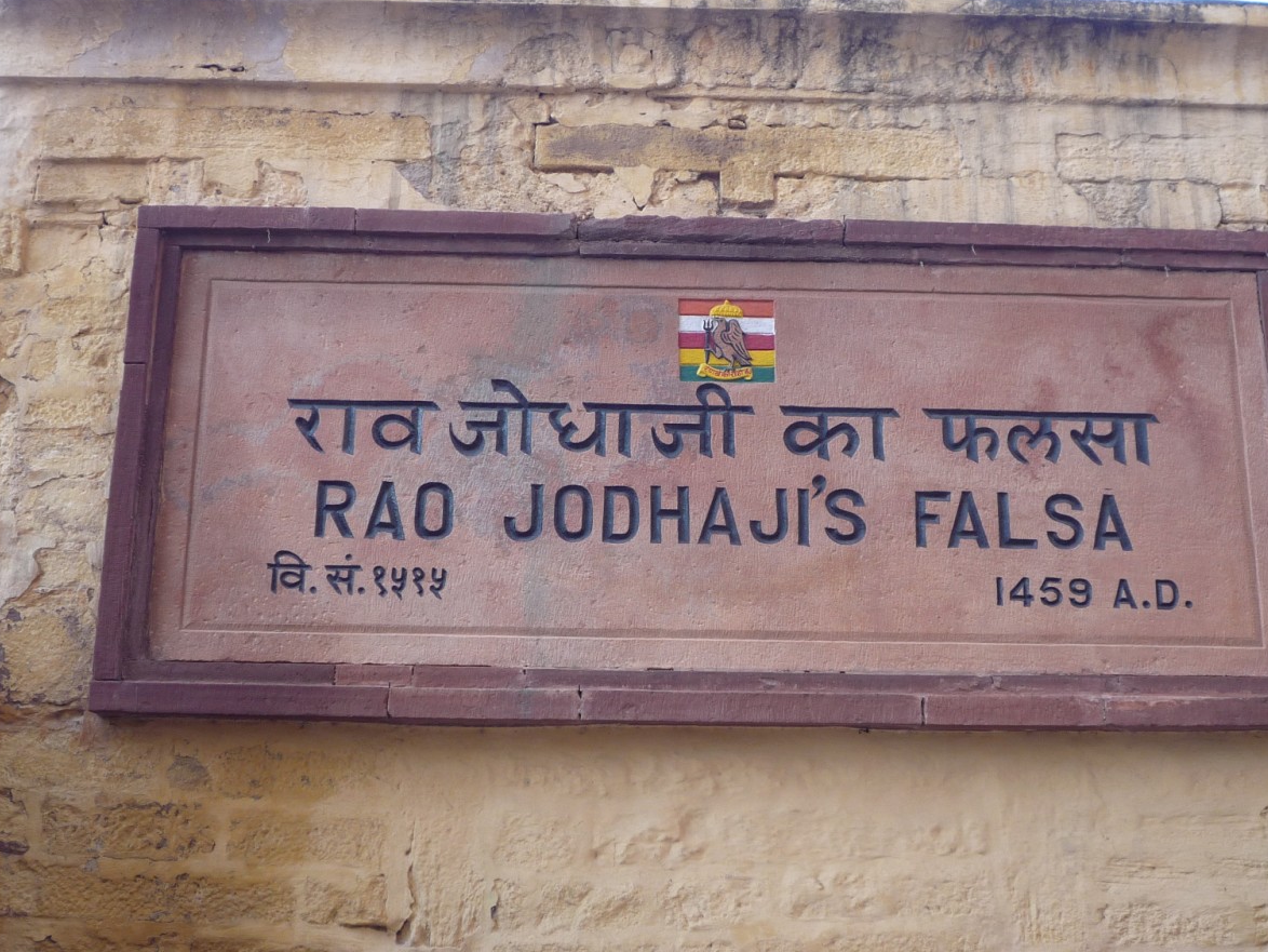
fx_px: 1722
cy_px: 470
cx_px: 631
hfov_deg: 40.4
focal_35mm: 47
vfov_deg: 30.9
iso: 100
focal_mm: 6.8
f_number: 4
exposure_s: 1/50
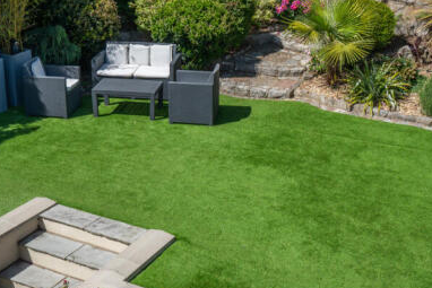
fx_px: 720
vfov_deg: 22.6
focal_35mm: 60
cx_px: 209
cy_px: 100
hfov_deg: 33.4
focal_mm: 35
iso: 200
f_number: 11
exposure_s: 1/160
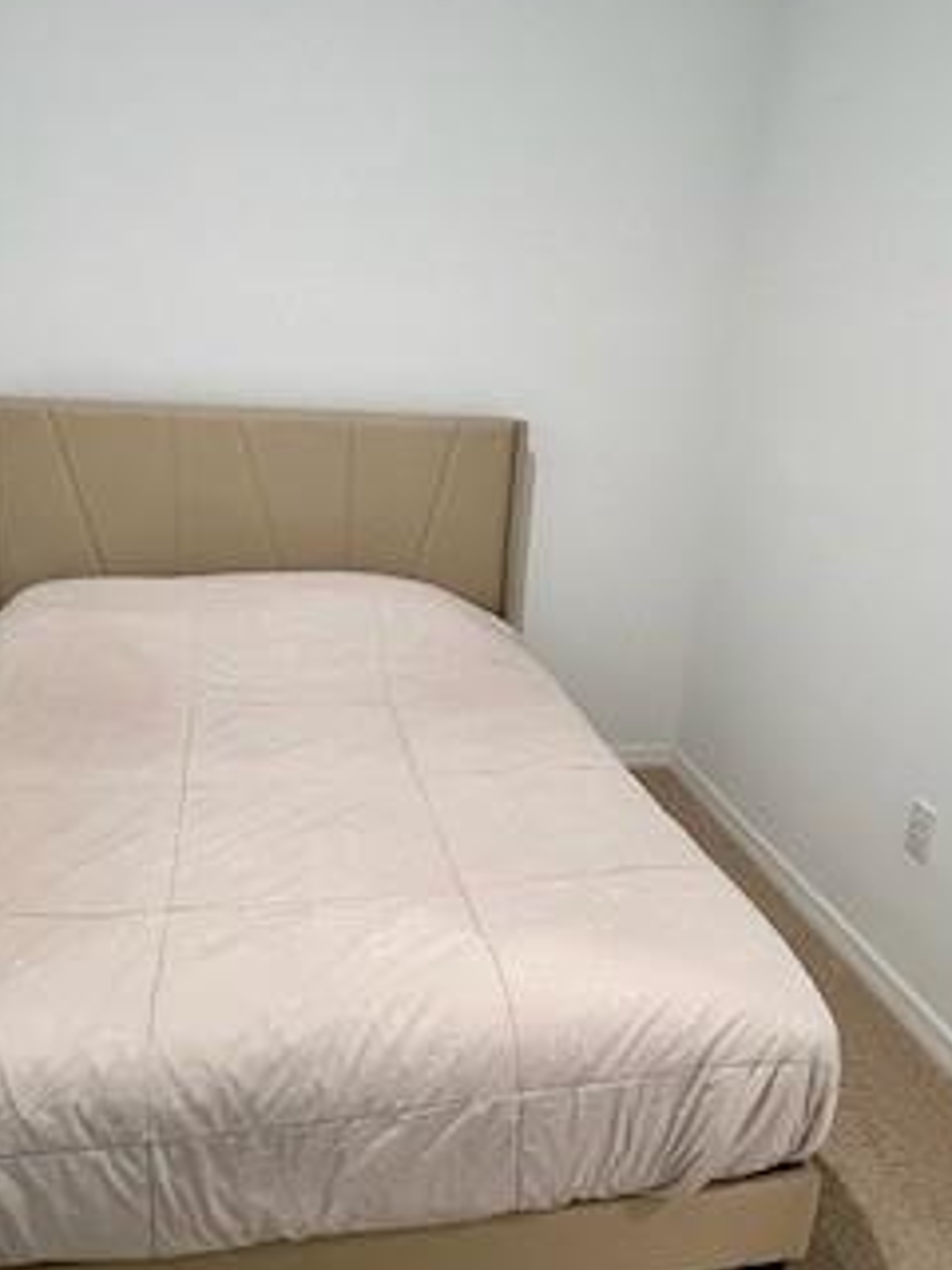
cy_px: 643
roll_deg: -4.0
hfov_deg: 53.0
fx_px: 953
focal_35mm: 26
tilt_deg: -17.0
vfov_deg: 67.3
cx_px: 428
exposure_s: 1/60
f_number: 1.8
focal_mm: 1.57
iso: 200
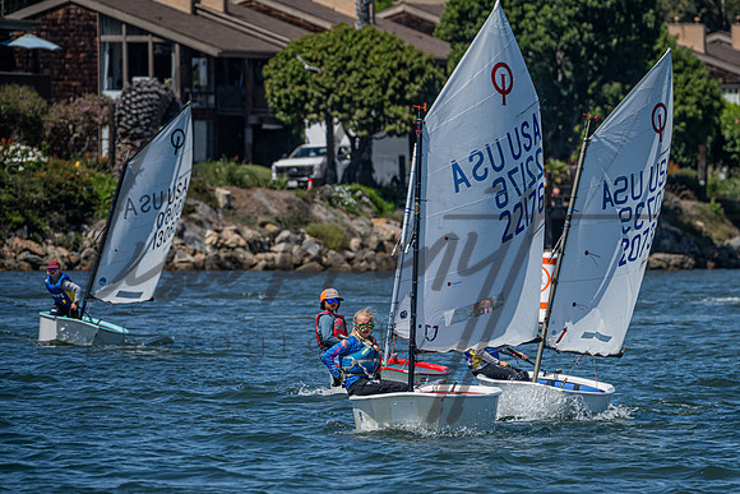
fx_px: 7908
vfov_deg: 3.6
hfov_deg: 5.4
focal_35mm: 385
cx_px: 455
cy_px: 302
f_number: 8
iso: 250
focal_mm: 310
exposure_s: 1/1000
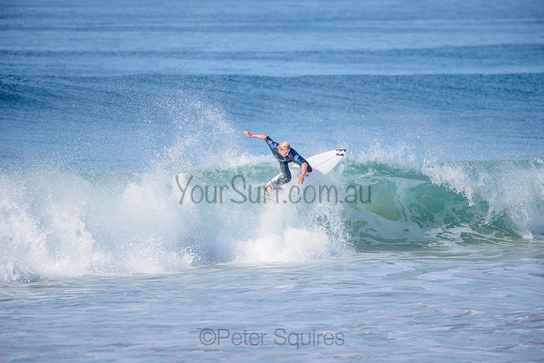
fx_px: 7557
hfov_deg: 4.1
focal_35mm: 500
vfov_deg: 2.8
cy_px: 182
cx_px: 272
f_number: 5.6
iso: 280
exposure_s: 1/2500
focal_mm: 500
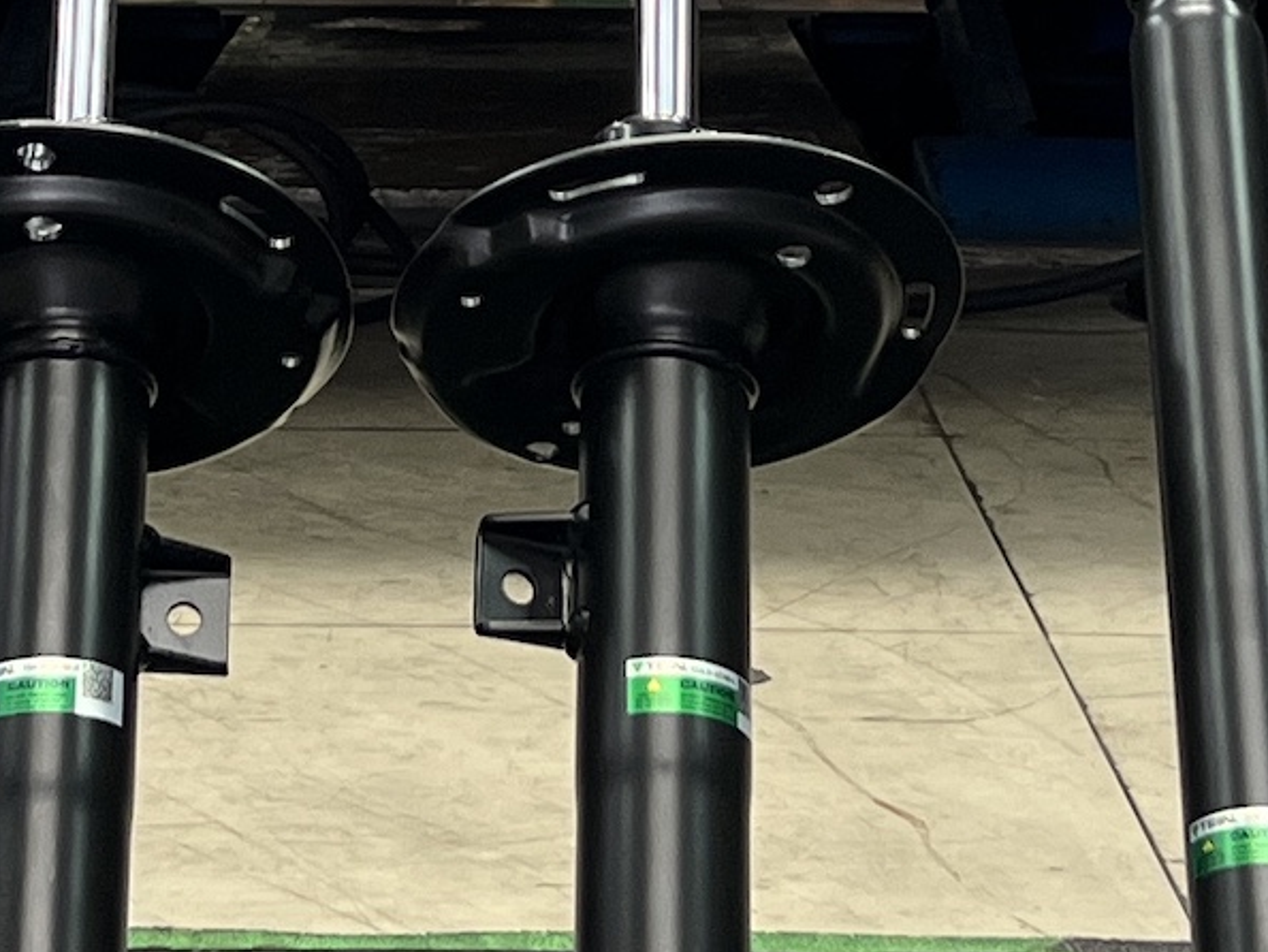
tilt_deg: +0.5
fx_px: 5130
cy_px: -431
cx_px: 491
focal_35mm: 140
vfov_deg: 10.3
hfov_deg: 14.1
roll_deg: -0.6
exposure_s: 1/50
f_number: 1.5
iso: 125
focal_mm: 5.7
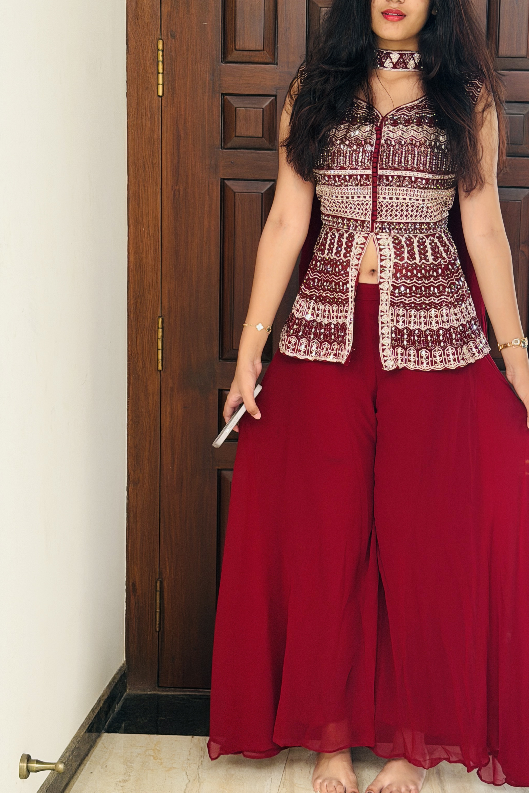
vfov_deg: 30.5
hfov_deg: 20.5
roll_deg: -2.8
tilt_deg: -7.8
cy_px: 360
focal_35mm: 66
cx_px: 392
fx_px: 1455
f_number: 1.78
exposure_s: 1/60
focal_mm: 6.76
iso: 200
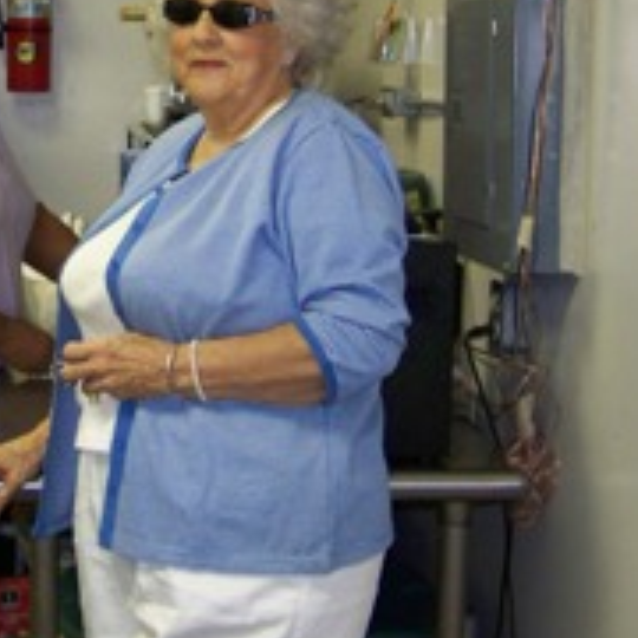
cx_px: 7
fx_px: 1647
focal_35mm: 79
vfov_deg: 21.7
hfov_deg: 21.2
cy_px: 145
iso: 200
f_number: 2.8
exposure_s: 1/30
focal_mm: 5.85
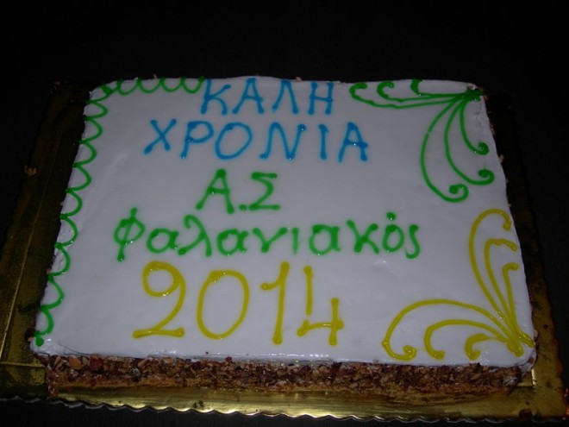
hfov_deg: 49.0
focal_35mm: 38
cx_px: 284
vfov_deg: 37.7
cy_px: 214
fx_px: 625
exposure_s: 1/60.1
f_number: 2.8
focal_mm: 7.8
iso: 50
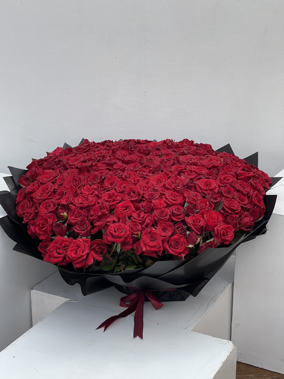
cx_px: 140
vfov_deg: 29.8
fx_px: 711
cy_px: 190
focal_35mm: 65
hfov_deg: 22.6
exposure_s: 1/747
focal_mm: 7.5
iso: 20
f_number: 2.2
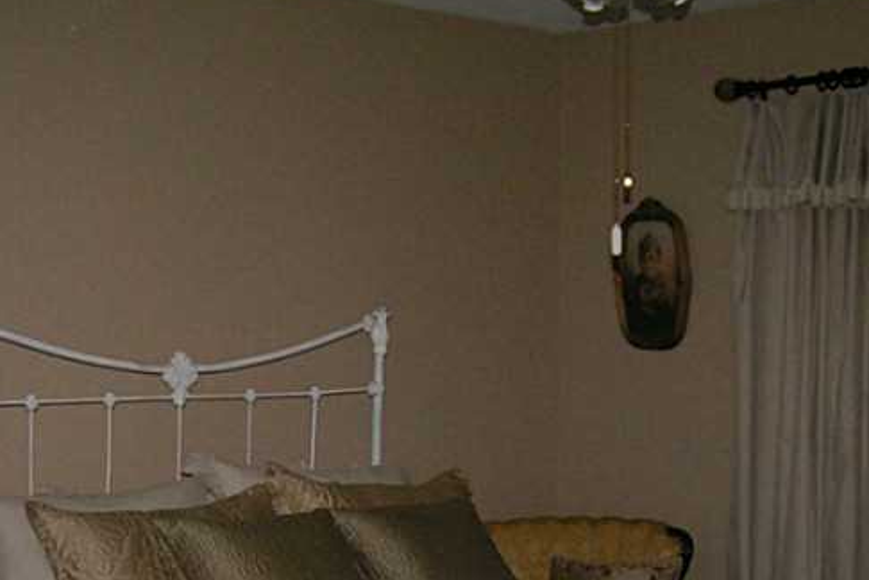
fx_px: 1569
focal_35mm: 65
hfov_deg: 30.9
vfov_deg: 20.5
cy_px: 517
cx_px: 358
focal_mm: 5.8
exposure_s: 1/40
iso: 200
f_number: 2.8
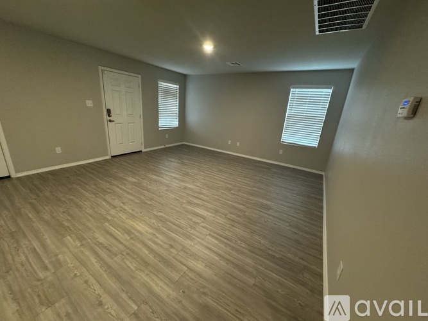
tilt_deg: -16.6
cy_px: 160
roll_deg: -4.6
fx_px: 173
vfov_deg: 85.7
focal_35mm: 14
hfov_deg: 102.1
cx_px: 214
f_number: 2.2
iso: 400
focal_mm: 2.22
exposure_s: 1/60
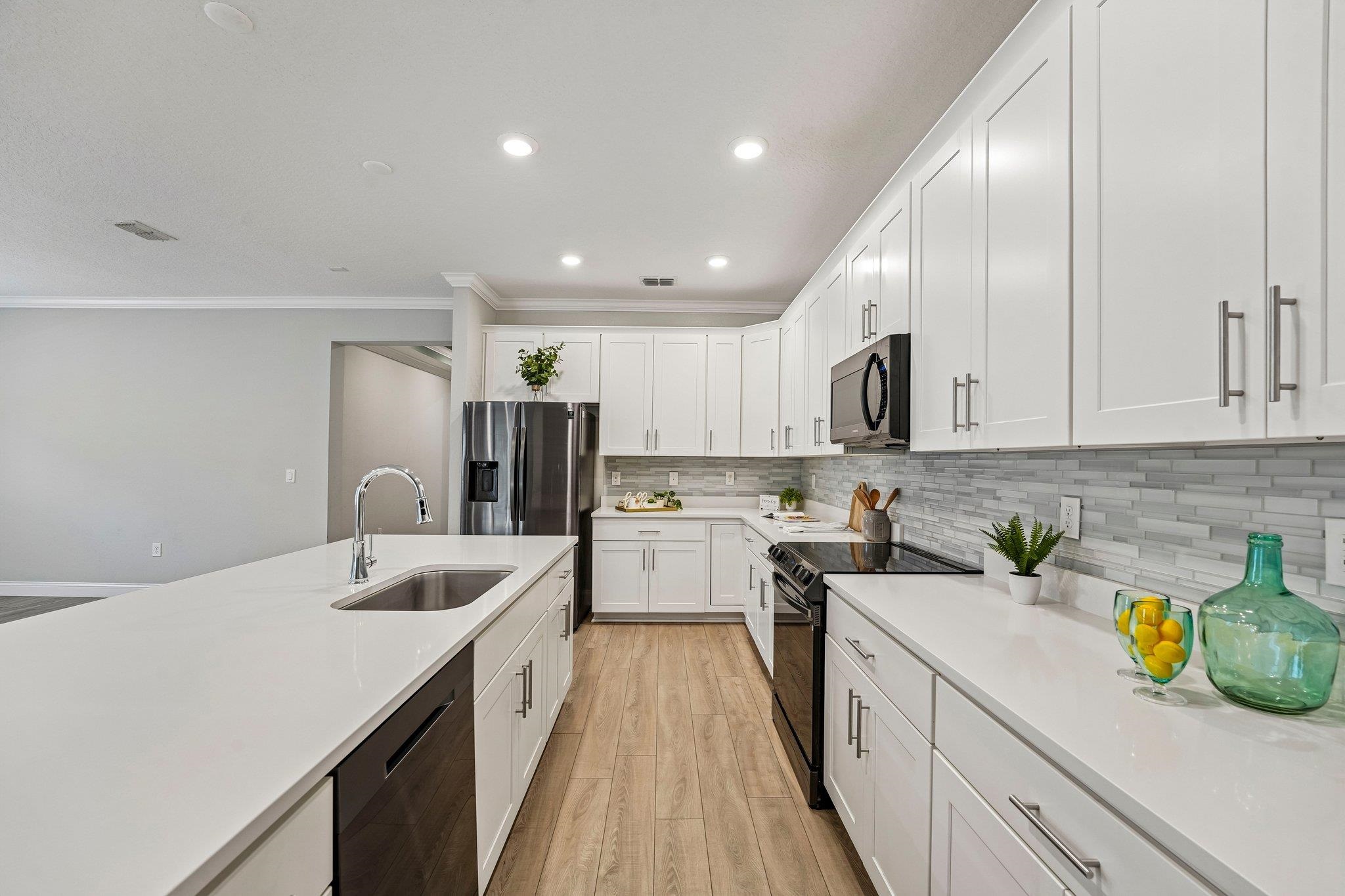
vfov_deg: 81.2
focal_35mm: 14
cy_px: 448
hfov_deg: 104.3
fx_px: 523
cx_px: 672
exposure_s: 1/3.33
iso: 100
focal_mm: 14
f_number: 8
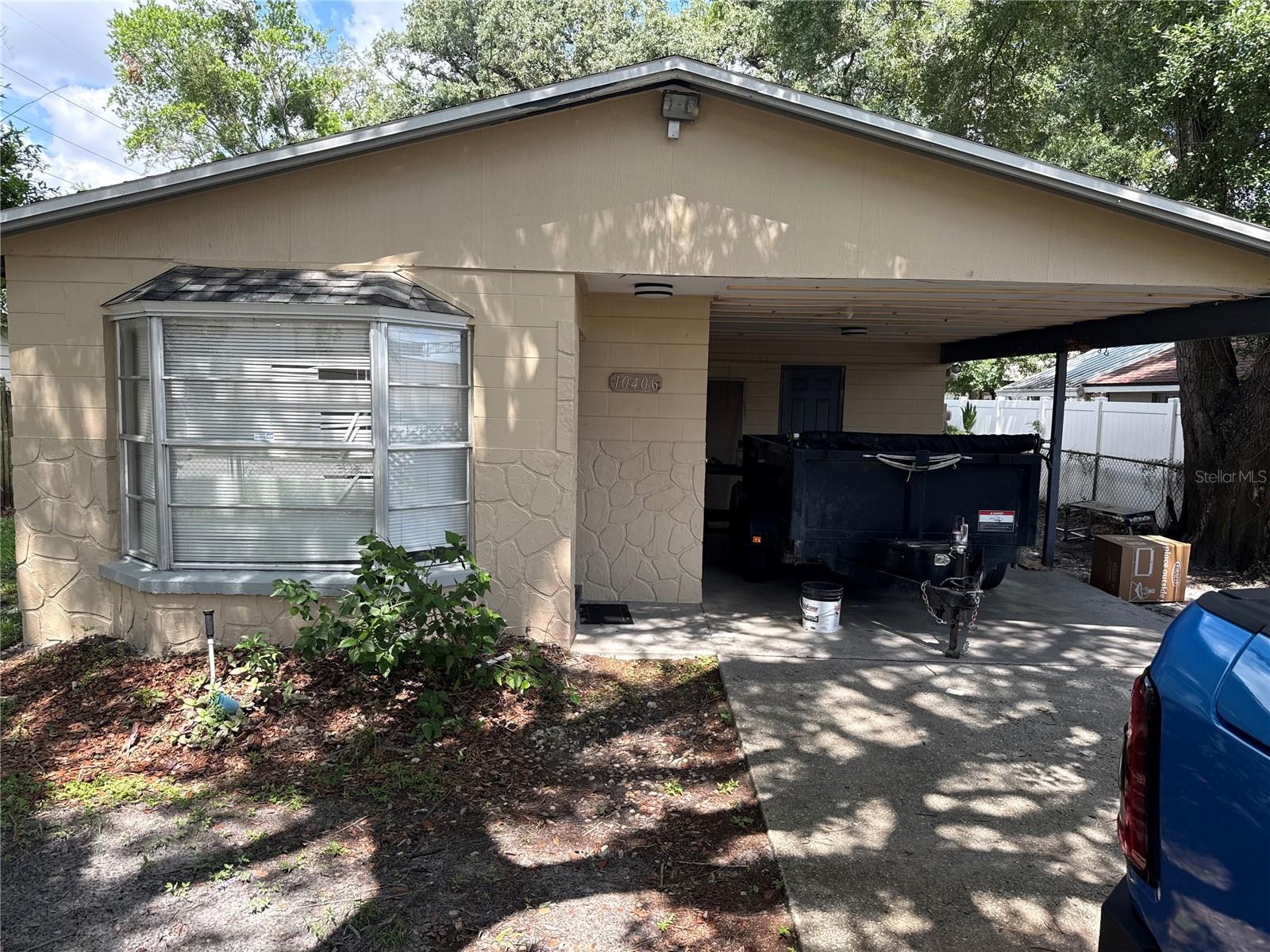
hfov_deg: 71.6
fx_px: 881
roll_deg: -1.0
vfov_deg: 56.8
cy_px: 476
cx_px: 635
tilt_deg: -5.2
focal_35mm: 24
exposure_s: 1/617
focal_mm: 6.76
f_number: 1.78
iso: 80
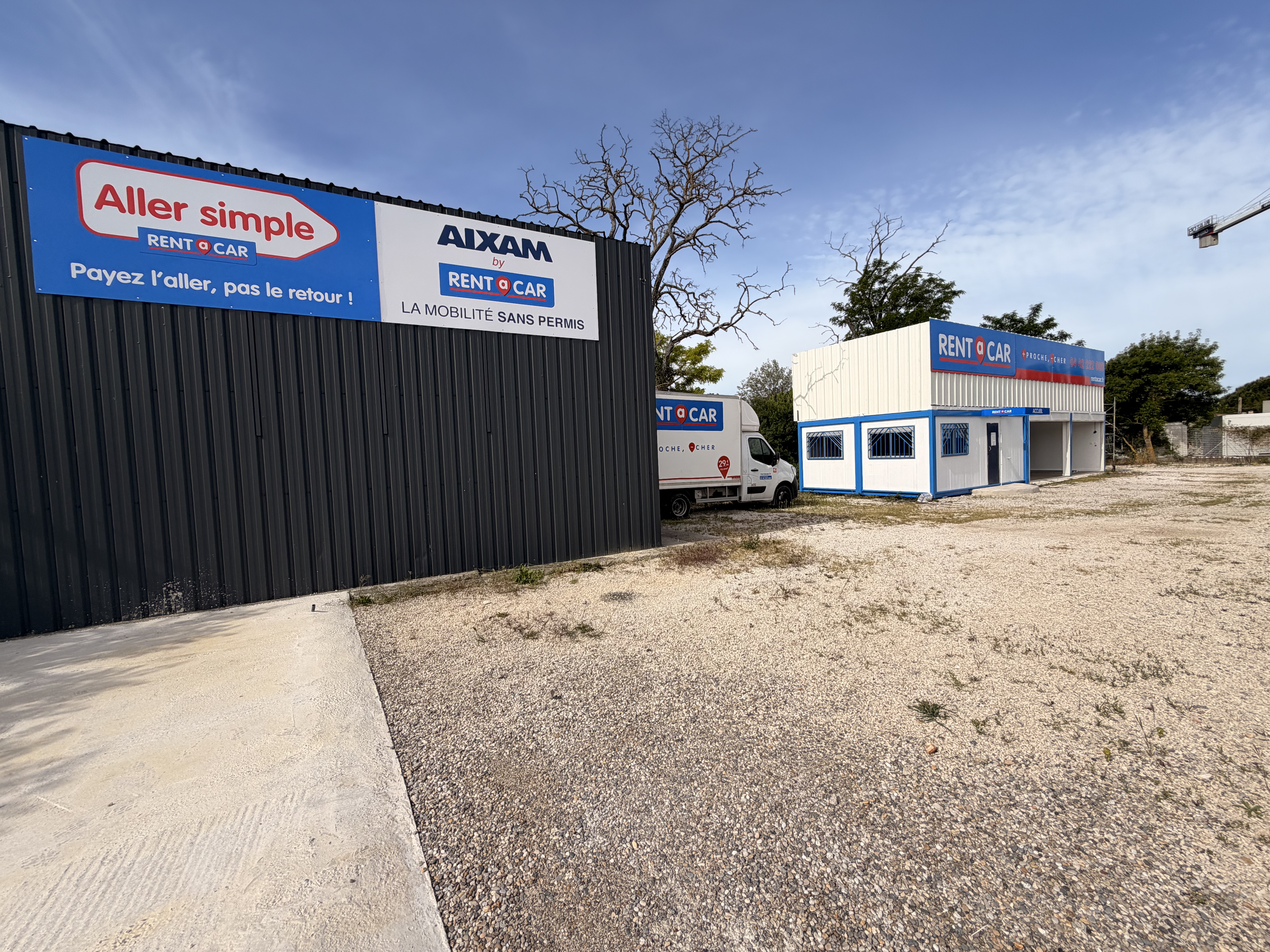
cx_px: 635
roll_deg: +2.9
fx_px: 514
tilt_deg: -2.8
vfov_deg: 85.7
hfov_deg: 102.1
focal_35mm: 14
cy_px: 476
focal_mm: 2.22
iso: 20
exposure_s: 1/1033
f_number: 2.2
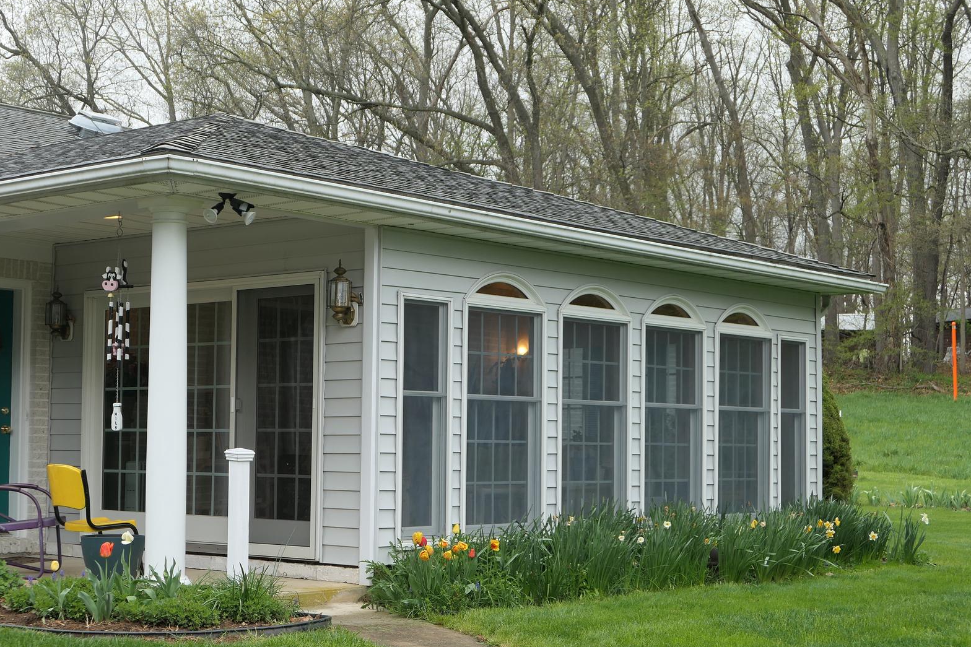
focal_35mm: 64
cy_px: 354
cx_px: 402
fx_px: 1726
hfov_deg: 31.4
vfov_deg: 21.2
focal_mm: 17.7
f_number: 2.8
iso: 125
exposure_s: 1/125
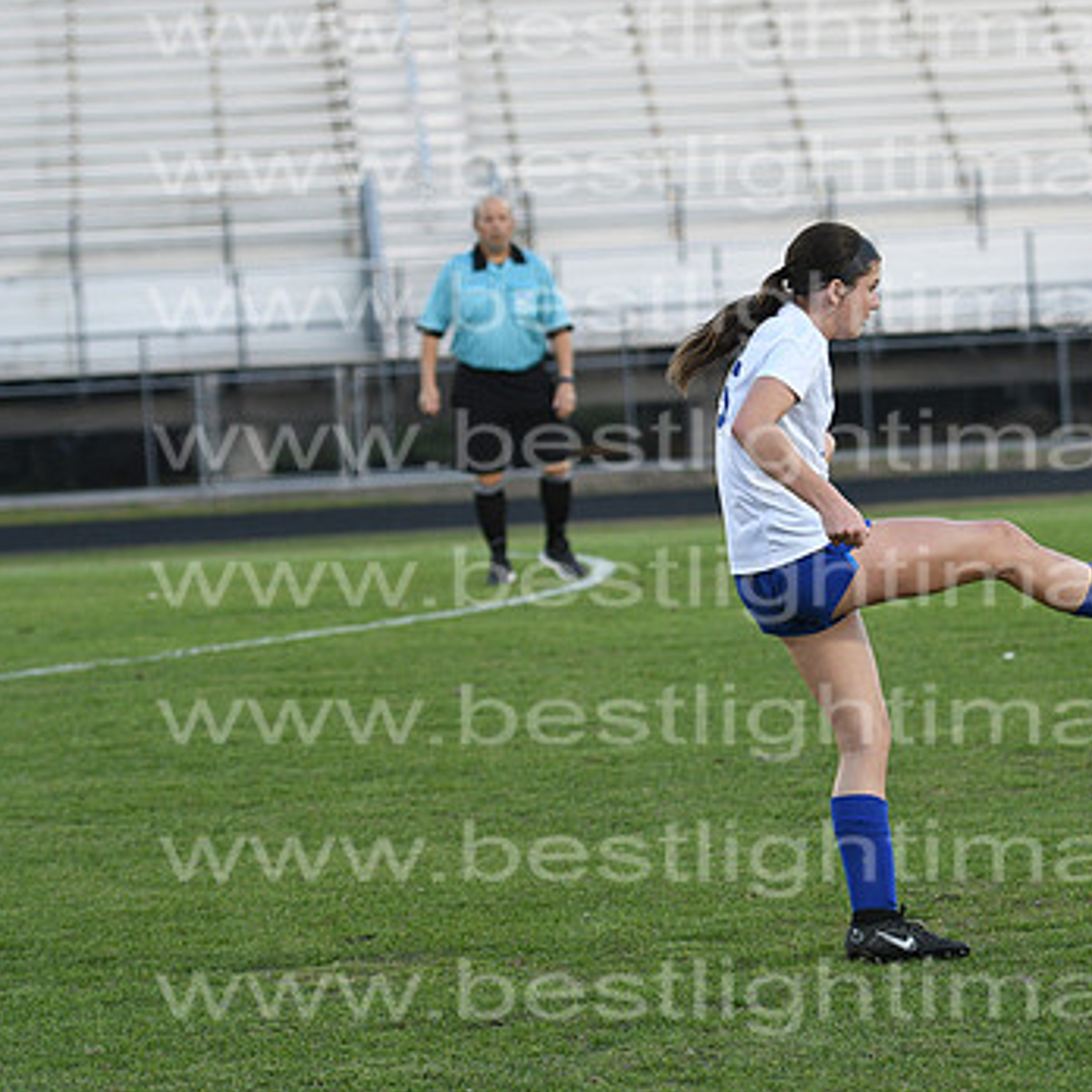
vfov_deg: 8.7
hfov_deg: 8.7
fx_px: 7199
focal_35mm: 202
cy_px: 516
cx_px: 869
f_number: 2.8
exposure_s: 1/800
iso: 900
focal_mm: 95
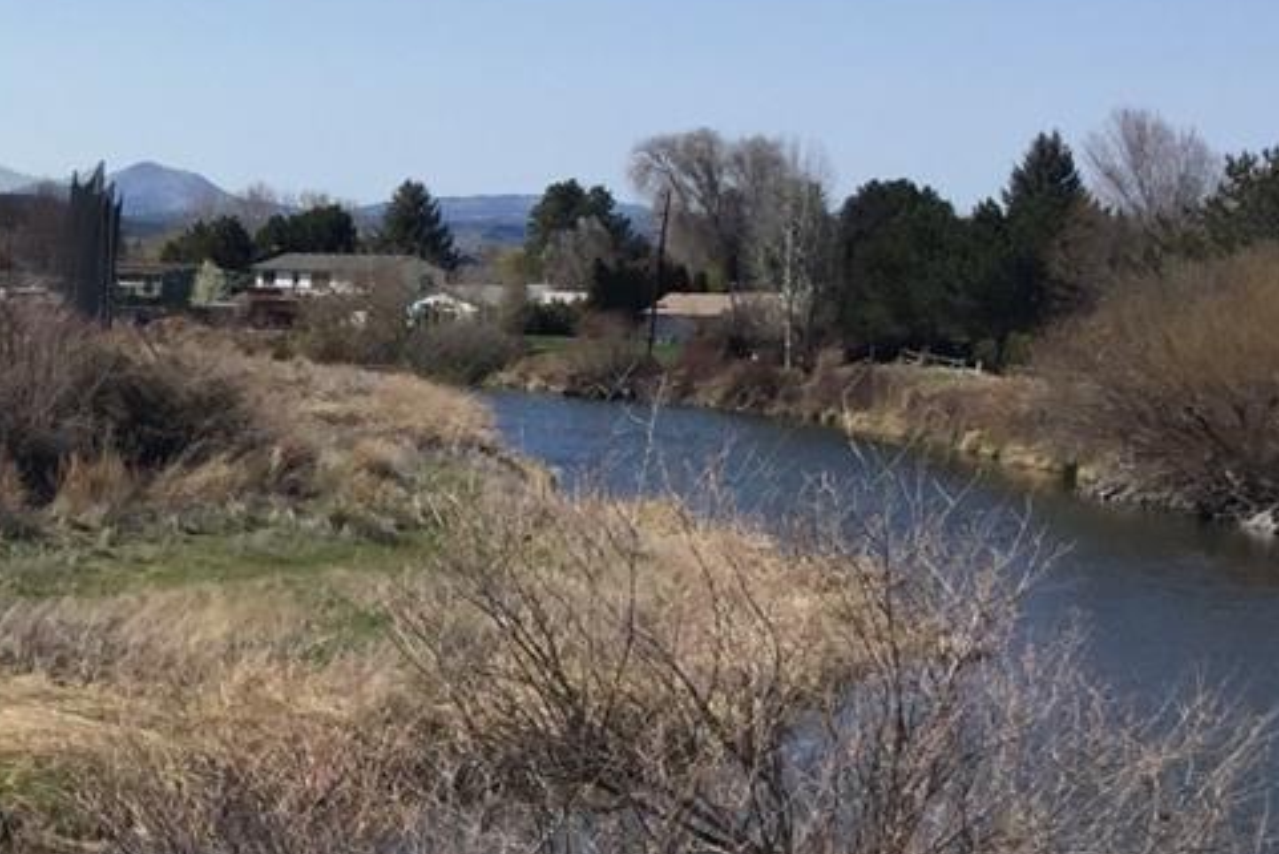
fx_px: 3340
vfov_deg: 14.6
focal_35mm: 94
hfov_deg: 19.1
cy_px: 476
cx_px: -630
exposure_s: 1/2326
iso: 32
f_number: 2.2
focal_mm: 4.15
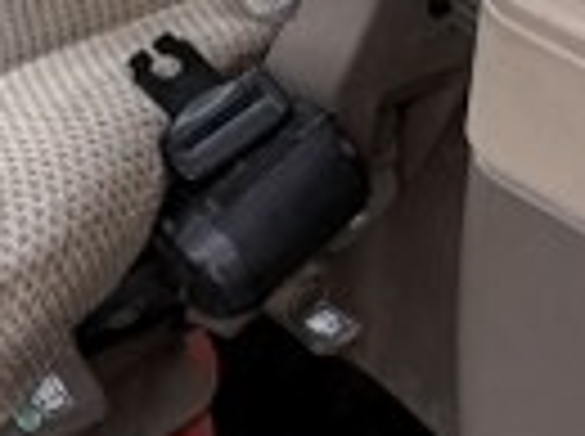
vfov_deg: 9.6
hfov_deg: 12.4
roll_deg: +1.9
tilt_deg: -29.8
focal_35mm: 148
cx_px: -400
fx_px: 2497
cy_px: -306
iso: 125
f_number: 1.78
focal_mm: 6.76
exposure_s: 1/121
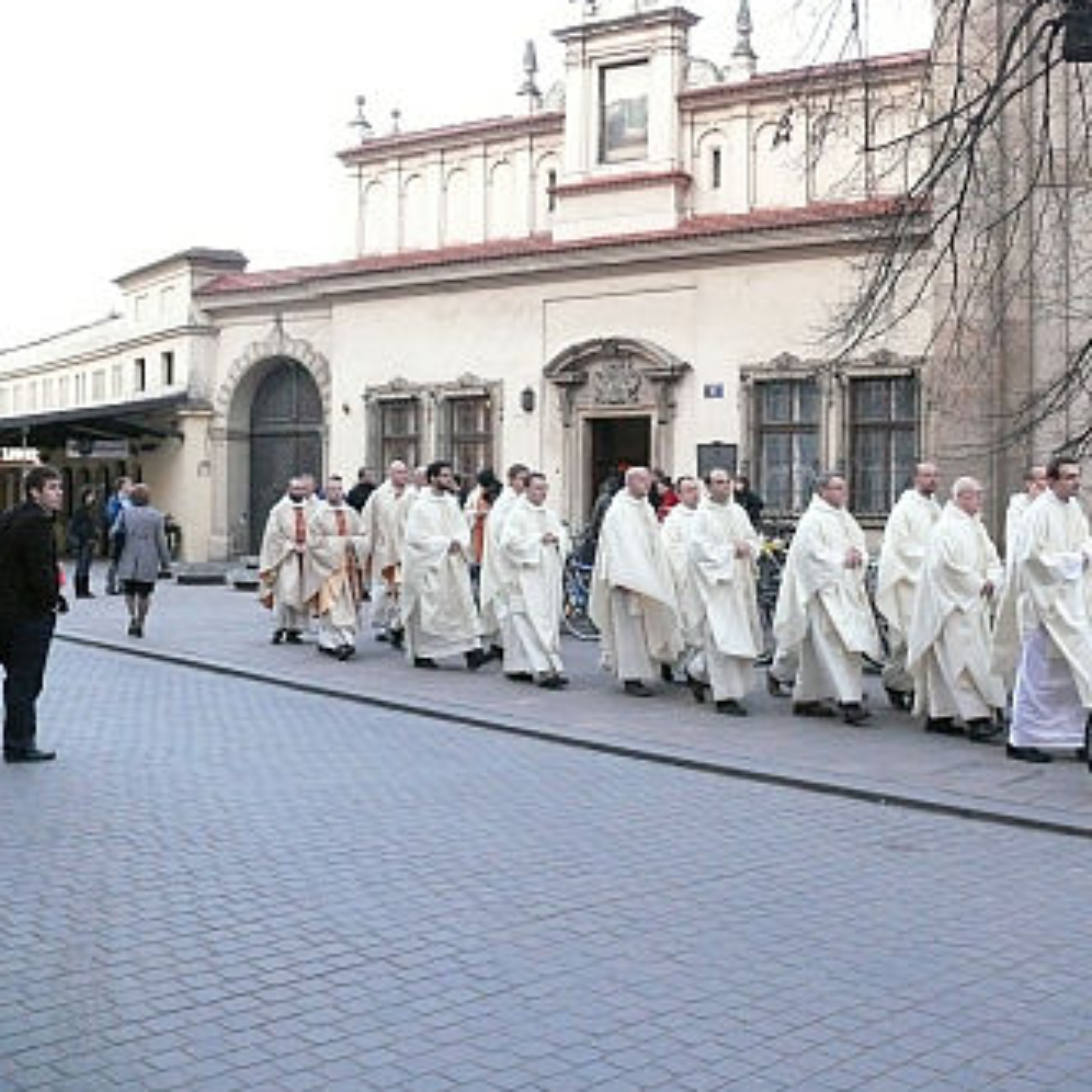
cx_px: 701
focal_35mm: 42
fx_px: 1499
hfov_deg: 39.7
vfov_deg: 40.0
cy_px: 539
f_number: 2.8
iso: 800
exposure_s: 1/80
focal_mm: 7.4
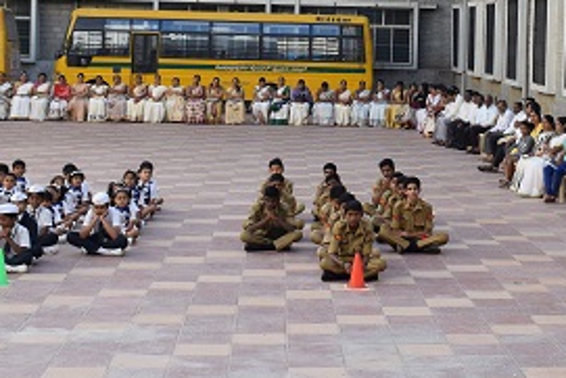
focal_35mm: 95
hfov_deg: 20.9
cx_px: 508
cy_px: 40
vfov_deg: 14.2
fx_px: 1500
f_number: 8
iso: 400
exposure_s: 1/250
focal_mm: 23
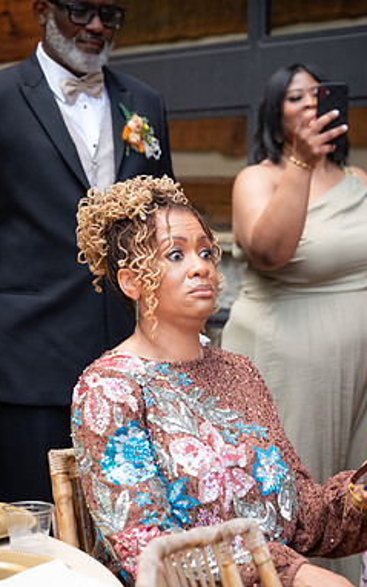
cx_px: 219
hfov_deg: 15.5
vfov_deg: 24.6
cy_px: 321
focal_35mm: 84
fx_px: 1343
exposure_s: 1/250
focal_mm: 70
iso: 1000
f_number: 4
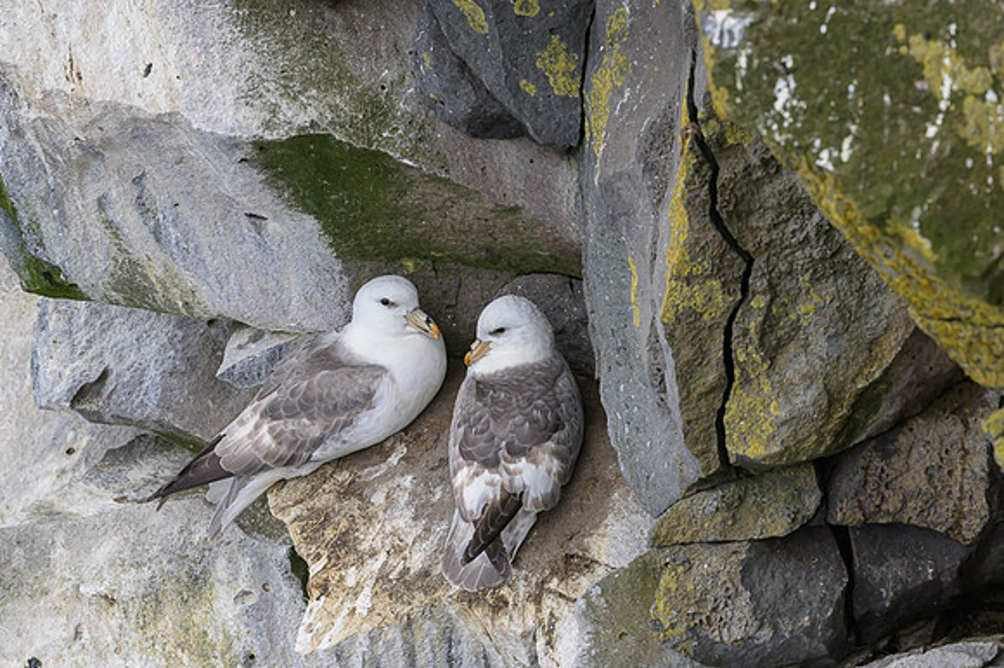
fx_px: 17059
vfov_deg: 2.2
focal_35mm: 612
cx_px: 455
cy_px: 323
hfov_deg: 3.4
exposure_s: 1/800
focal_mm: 560
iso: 800
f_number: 9
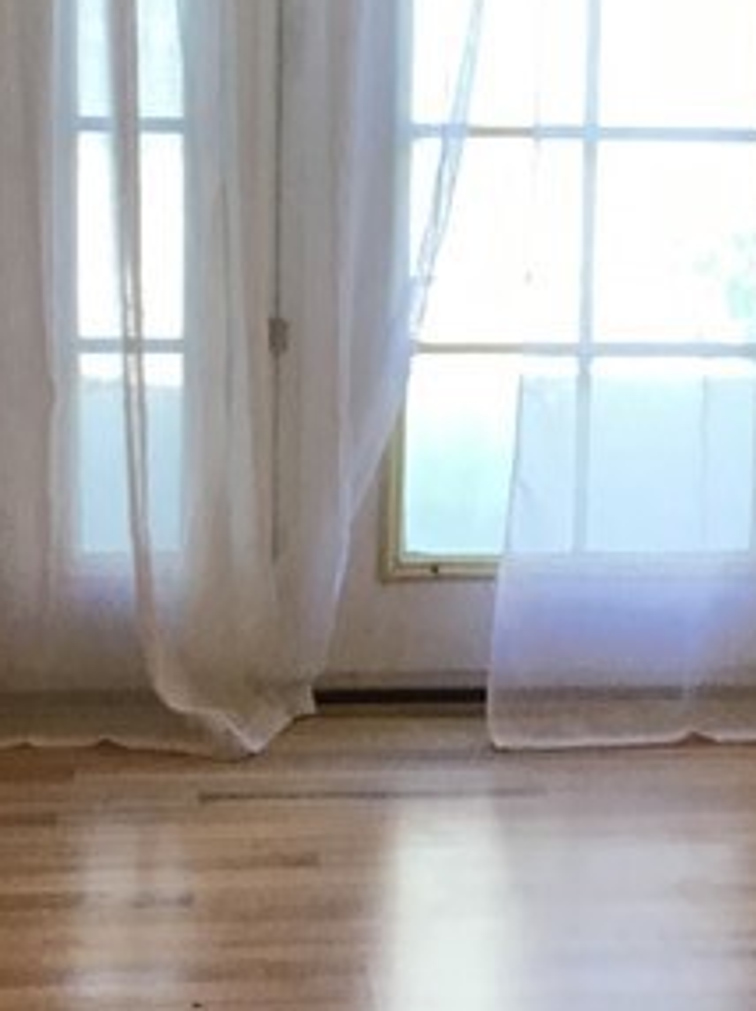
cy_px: 375
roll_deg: -0.8
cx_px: 608
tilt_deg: -10.0
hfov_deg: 13.3
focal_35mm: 111
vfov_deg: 17.7
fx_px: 3237
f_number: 2.4
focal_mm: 3.3
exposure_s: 1/40
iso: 32
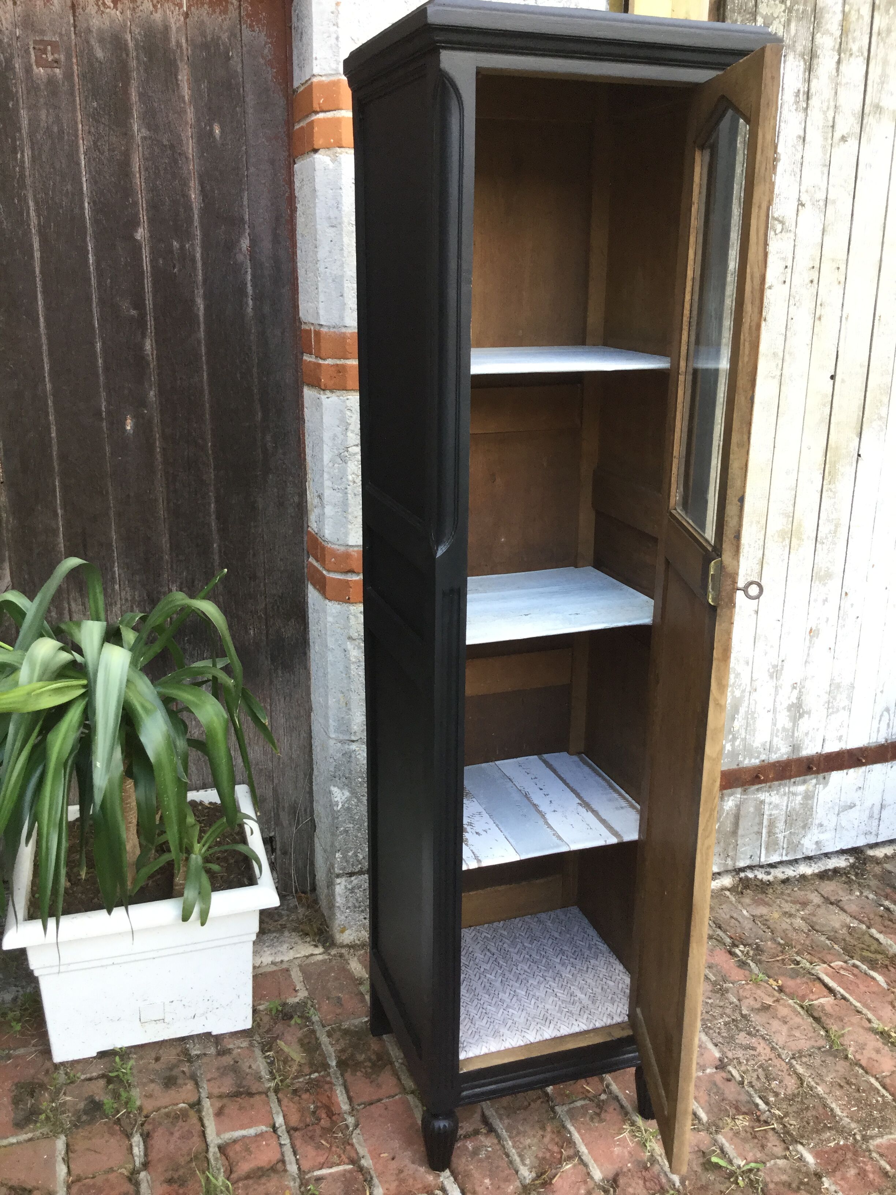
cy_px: 598
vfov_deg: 58.4
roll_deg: -1.4
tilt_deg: -17.0
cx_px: 448
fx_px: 1070
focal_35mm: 31
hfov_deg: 45.4
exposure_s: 1/33
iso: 25
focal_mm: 3.3
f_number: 2.4
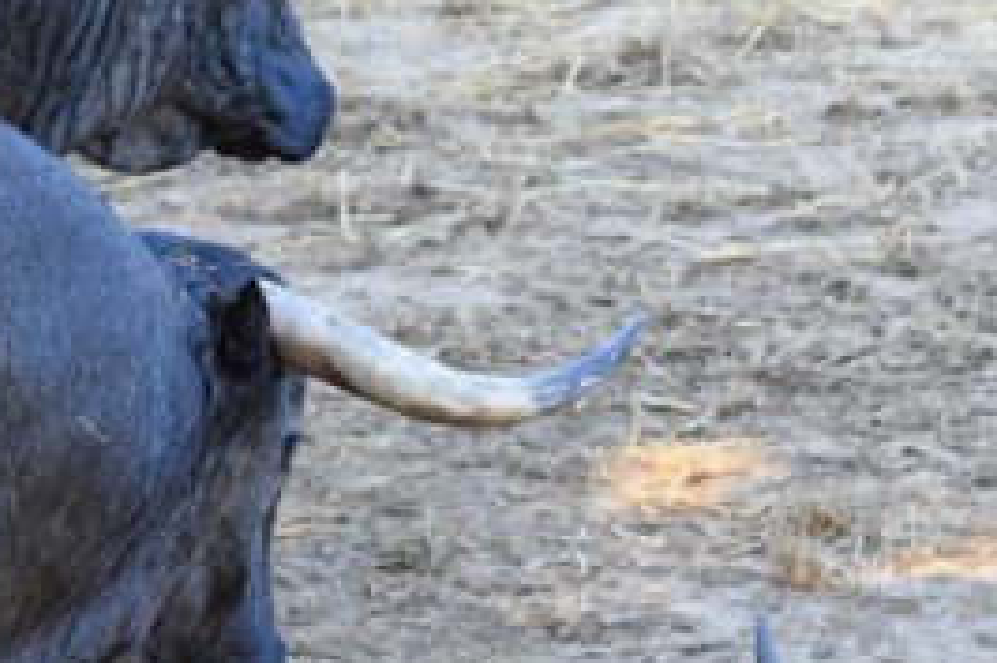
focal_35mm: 393
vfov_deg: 3.5
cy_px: 236
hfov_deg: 5.2
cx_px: 116
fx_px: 10877
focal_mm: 116
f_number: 6.3
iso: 800
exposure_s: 1/125
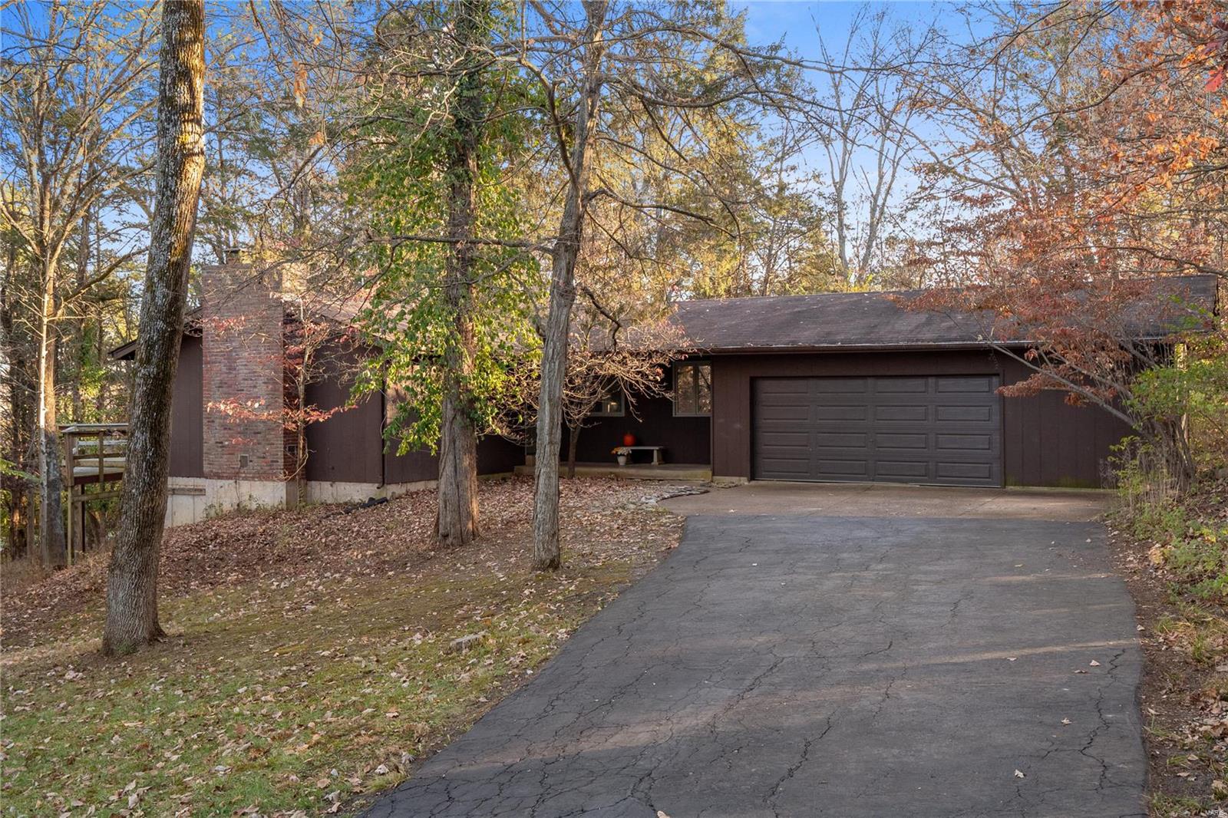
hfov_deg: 53.1
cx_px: 614
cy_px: 409
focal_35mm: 36
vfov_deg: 36.9
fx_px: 1228
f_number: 6.3
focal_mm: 18
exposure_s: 1/50
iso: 400
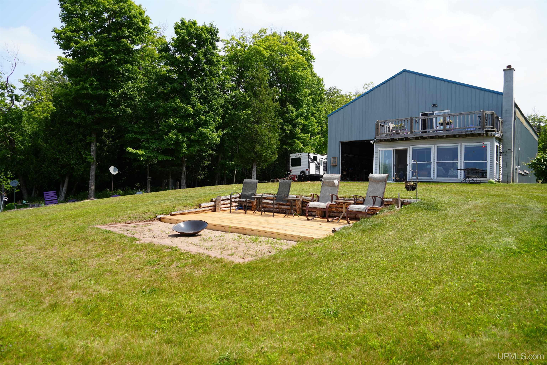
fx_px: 365
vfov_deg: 53.1
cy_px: 182
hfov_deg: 73.7
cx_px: 274
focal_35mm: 24
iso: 100
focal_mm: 24
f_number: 5
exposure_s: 1/400
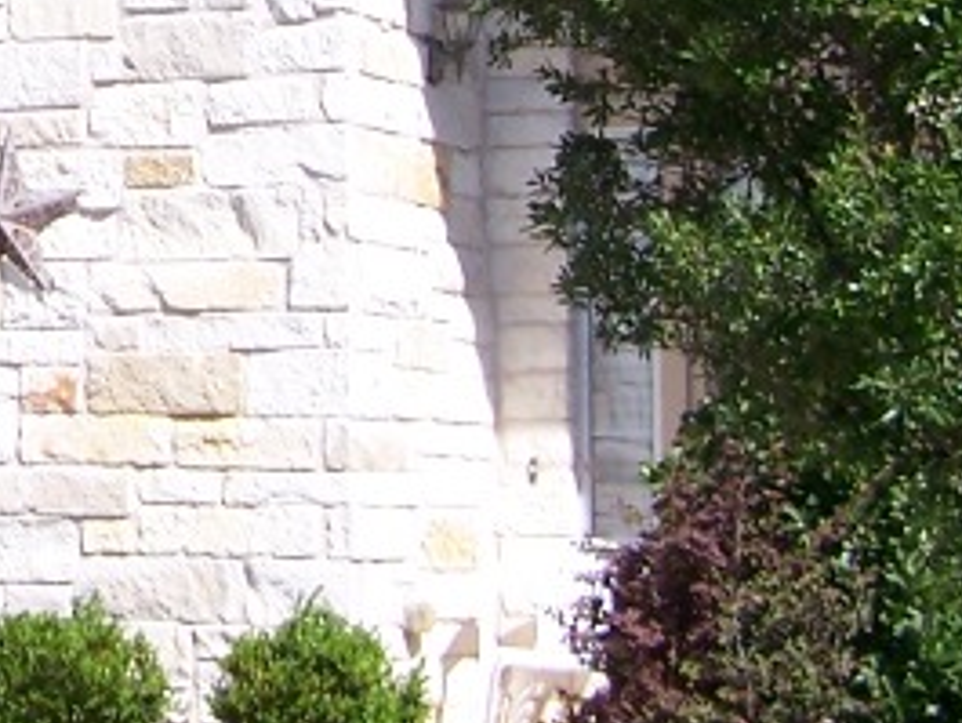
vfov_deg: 9.9
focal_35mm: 147
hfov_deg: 12.9
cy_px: -243
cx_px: -323
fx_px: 4087
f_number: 2.8
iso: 80
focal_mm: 6.3
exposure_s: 1/1000
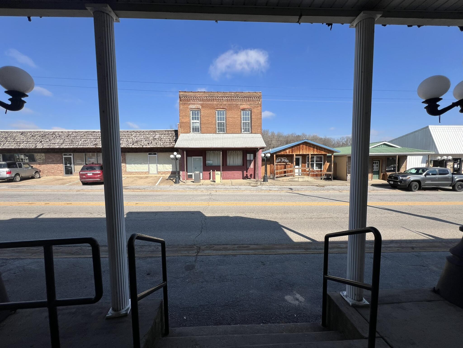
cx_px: 232
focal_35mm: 13
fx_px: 174
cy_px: 174
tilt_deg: -3.8
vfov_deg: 89.9
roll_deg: +0.3
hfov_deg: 106.2
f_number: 1.8
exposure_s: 1/2016
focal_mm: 1.57
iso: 32
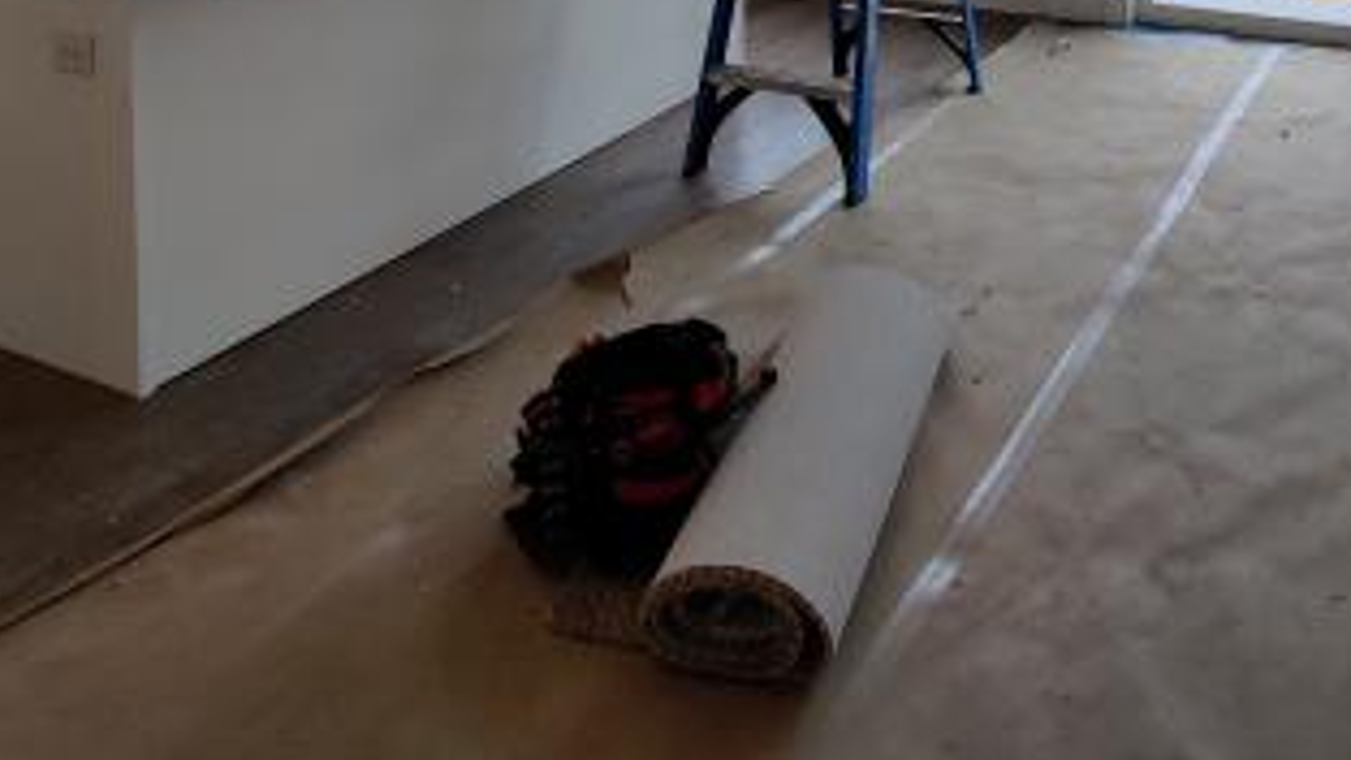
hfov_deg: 64.4
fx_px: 1039
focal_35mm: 29
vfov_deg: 30.1
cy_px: -272
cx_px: 898
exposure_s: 1/204
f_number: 2.2
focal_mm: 2.25
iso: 100
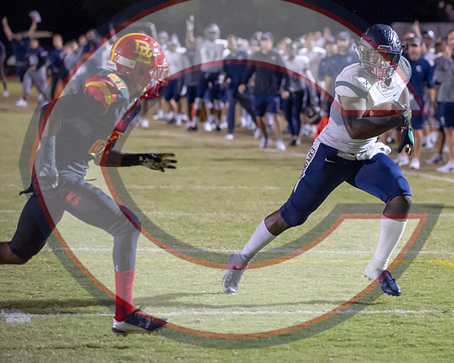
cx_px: 402
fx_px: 2565
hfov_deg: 10.1
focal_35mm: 191
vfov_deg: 8.1
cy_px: 164
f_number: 2.8
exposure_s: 1/800
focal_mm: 110
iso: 5000
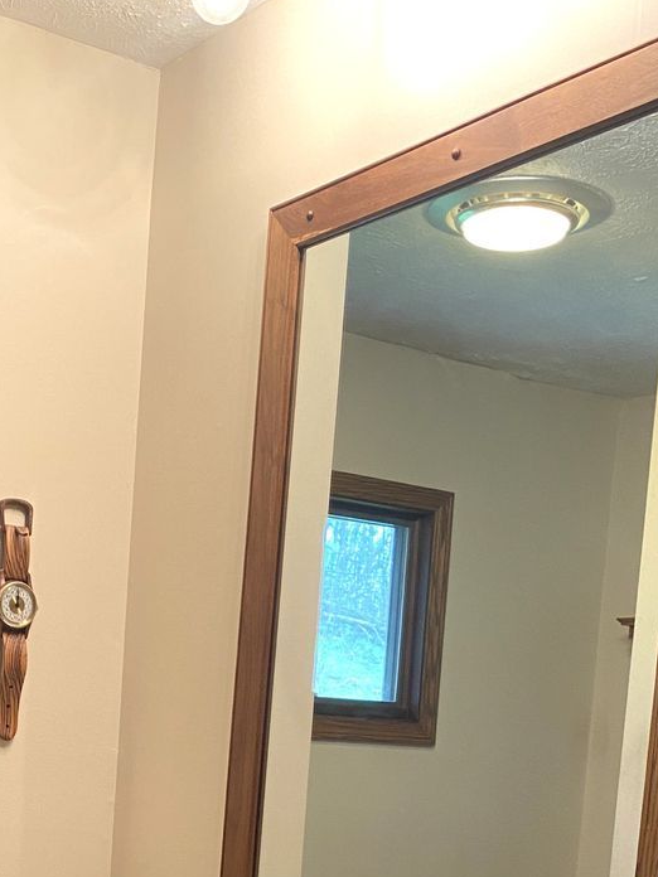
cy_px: 932
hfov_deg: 25.4
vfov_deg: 31.1
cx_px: 79
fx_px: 1419
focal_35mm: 56
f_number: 1.8
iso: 125
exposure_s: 1/60
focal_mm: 4.25
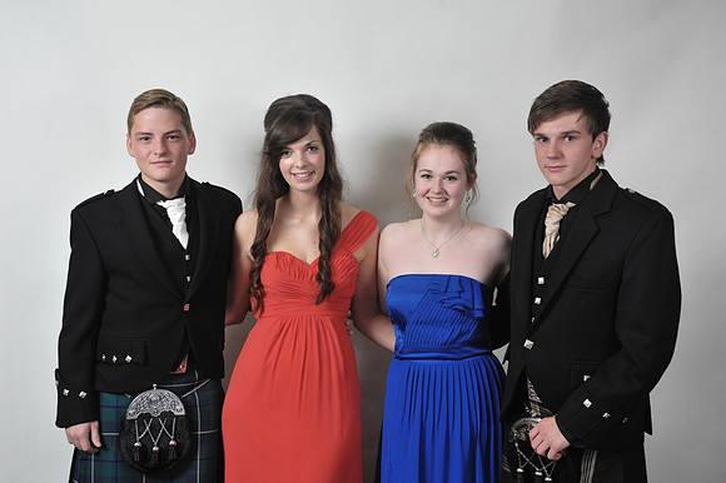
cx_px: 363
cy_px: 242
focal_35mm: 58
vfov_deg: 23.4
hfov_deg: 34.5
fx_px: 1169
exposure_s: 1/160
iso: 1000
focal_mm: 58
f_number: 7.1
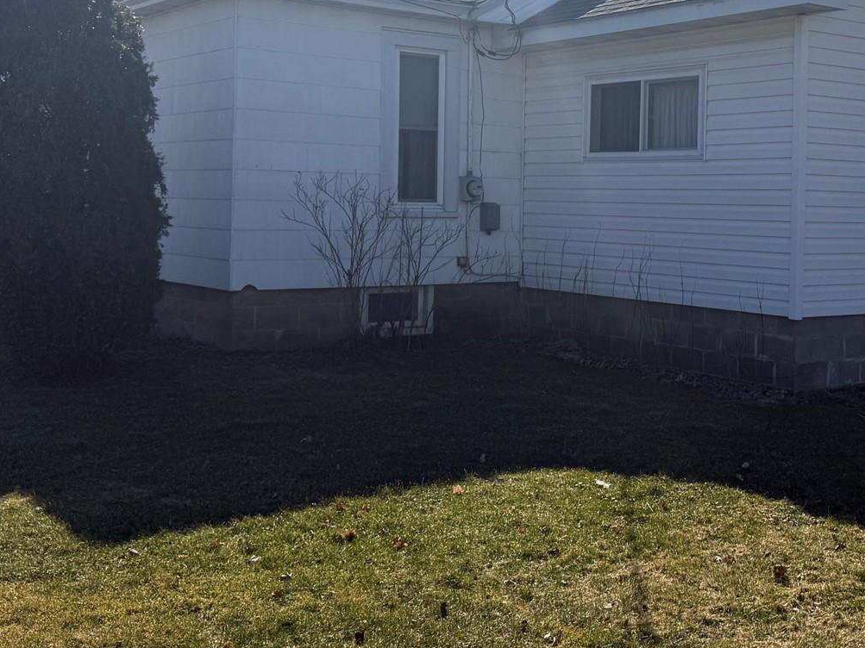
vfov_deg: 29.4
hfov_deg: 38.6
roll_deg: -1.7
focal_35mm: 49
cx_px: 563
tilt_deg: +0.0
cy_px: 196
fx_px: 1224
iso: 64
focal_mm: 6.76
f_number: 1.78
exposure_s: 1/14286
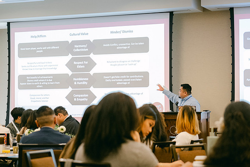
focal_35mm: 95
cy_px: 84
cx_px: 125
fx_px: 660
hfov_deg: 21.5
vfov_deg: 14.4
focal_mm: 63.4
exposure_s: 1/125
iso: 2500
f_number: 2.8
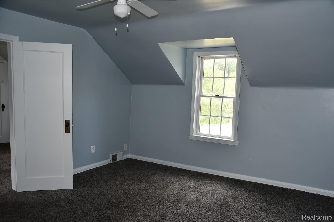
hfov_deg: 67.4
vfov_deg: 47.9
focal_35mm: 27
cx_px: 167
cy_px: 111
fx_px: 250
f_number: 3.5
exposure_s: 1/80
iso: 400
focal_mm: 18
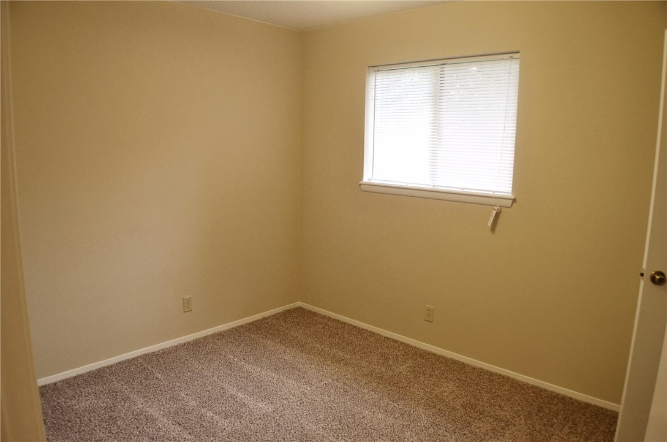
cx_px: 334
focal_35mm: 33
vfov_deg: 39.8
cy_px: 221
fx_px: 610
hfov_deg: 57.3
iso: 720
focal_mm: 22
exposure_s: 1/60
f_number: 4
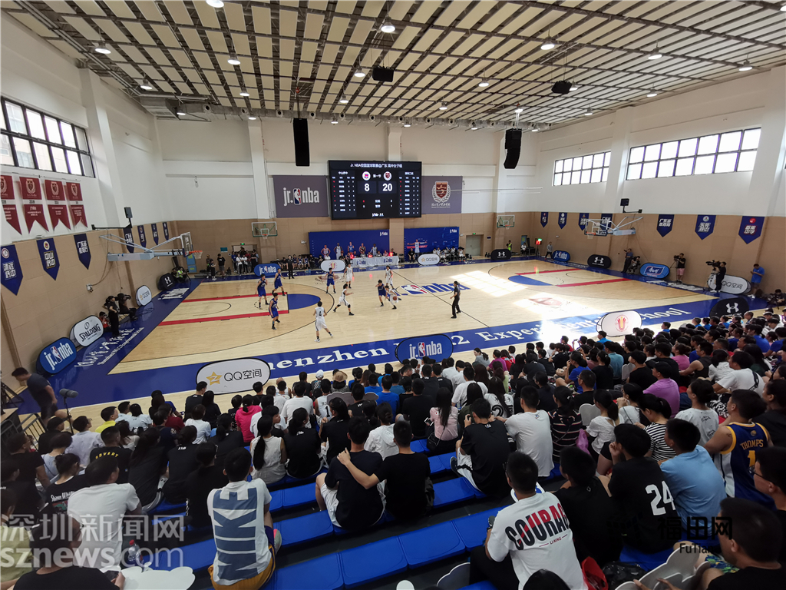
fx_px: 363
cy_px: 295
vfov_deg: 78.1
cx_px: 393
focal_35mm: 16
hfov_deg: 94.5
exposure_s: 1/100
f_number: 2.2
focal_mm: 2.35
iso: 160
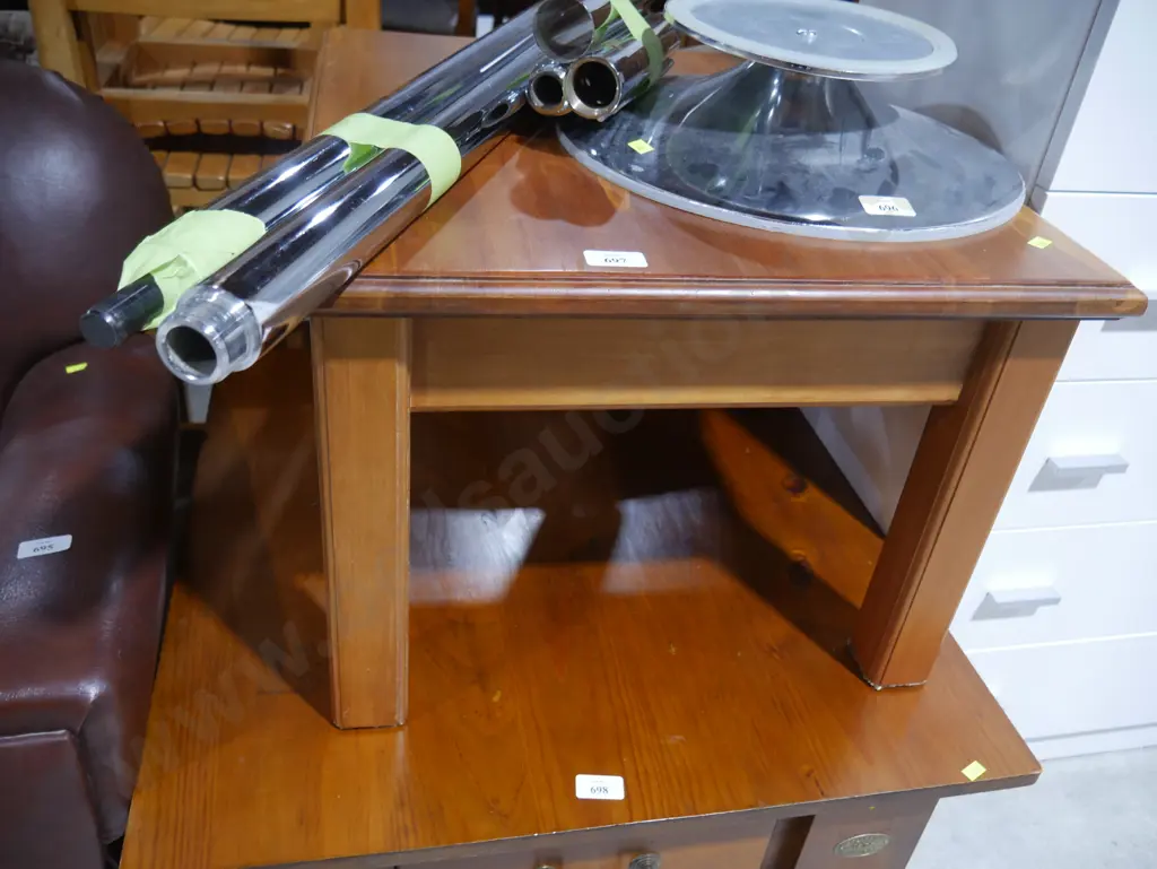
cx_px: 578
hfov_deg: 63.4
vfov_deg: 49.8
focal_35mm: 28
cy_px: 434
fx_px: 936
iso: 500
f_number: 3.5
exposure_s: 1/60
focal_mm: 14
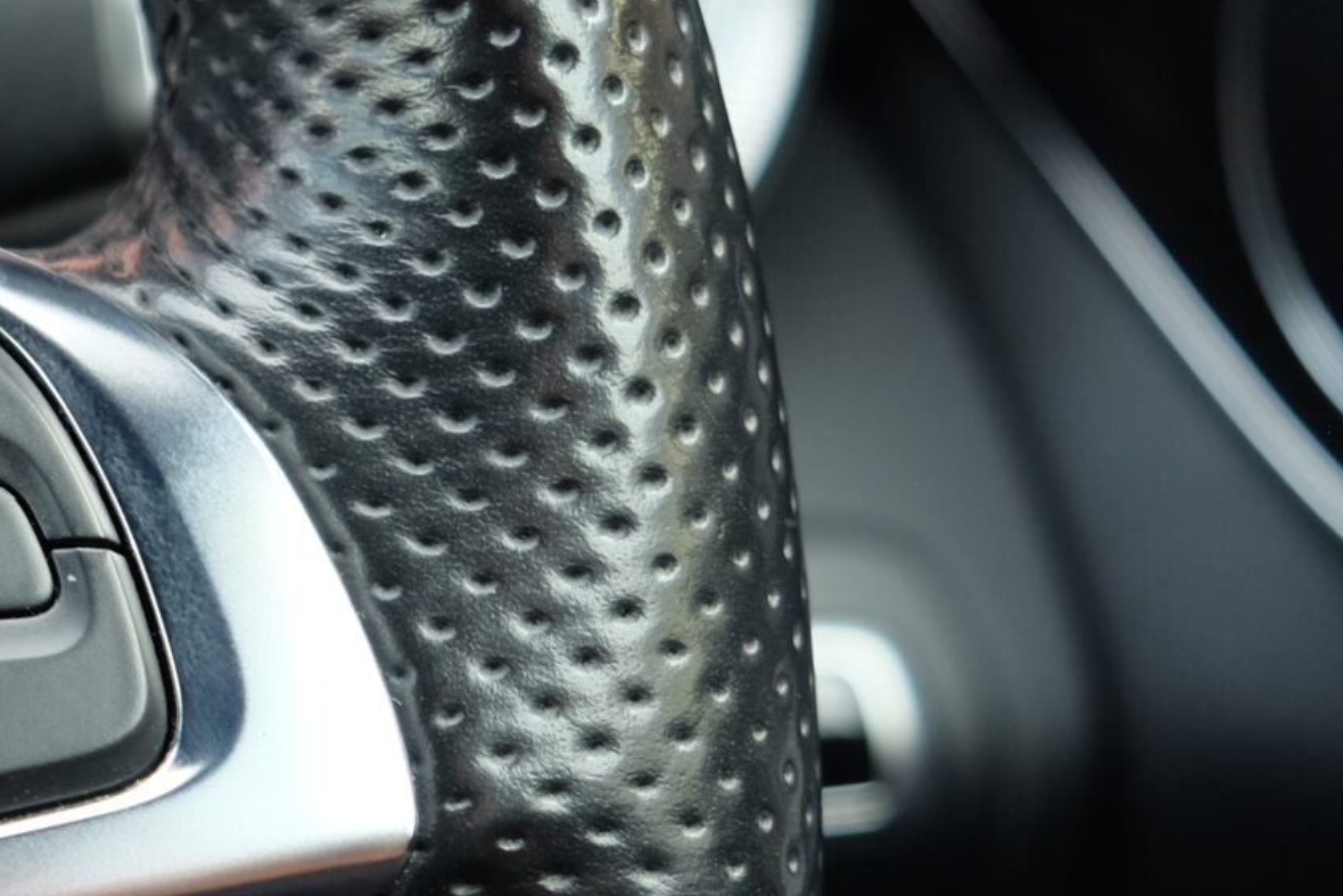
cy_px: 496
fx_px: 3507
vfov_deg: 14.6
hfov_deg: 20.2
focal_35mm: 94
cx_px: -309
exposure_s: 1/27
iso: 400
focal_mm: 20.5
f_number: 4
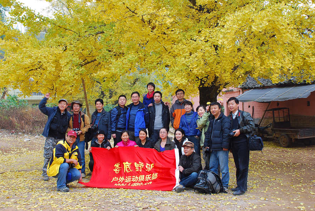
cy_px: 106
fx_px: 342
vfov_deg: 34.3
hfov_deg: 49.5
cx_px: 158
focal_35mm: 39
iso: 100
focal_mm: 26
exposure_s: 1/10
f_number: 5.6
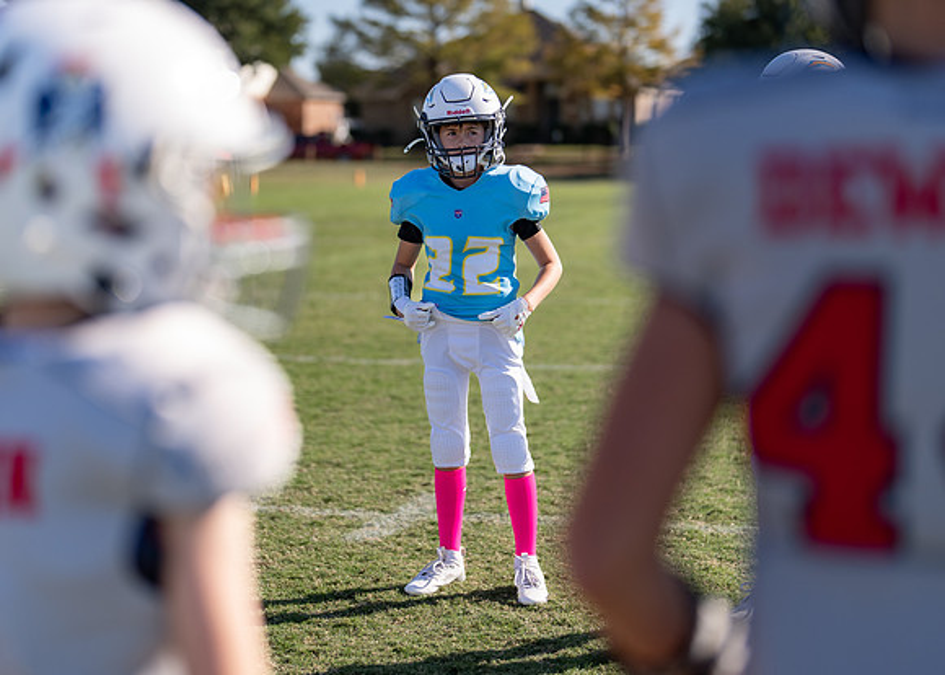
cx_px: 448
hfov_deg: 27.4
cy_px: 251
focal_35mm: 72
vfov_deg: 19.7
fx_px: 1940
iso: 100
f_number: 1.2
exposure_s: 1/5000
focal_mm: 50
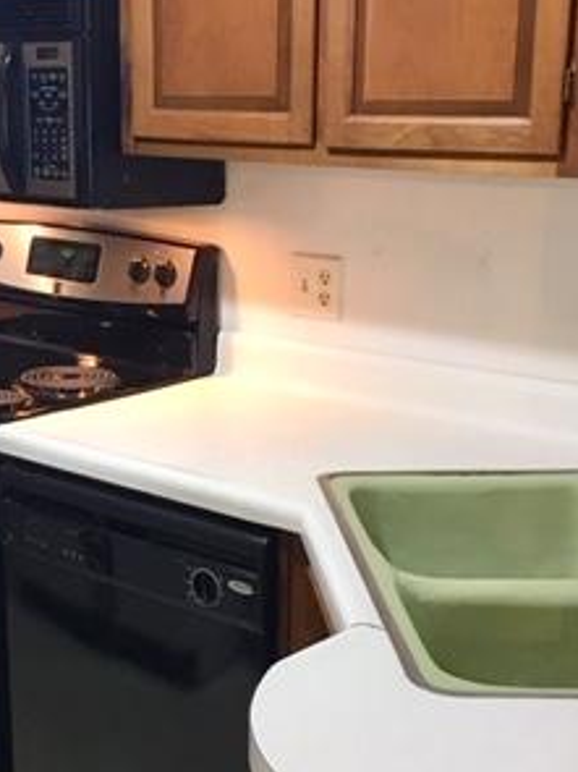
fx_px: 1404
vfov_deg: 30.7
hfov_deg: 22.9
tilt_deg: -13.0
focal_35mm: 63
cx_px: 99
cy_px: 440
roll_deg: -0.8
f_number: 2.2
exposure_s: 1/10
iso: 80
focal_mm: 4.15
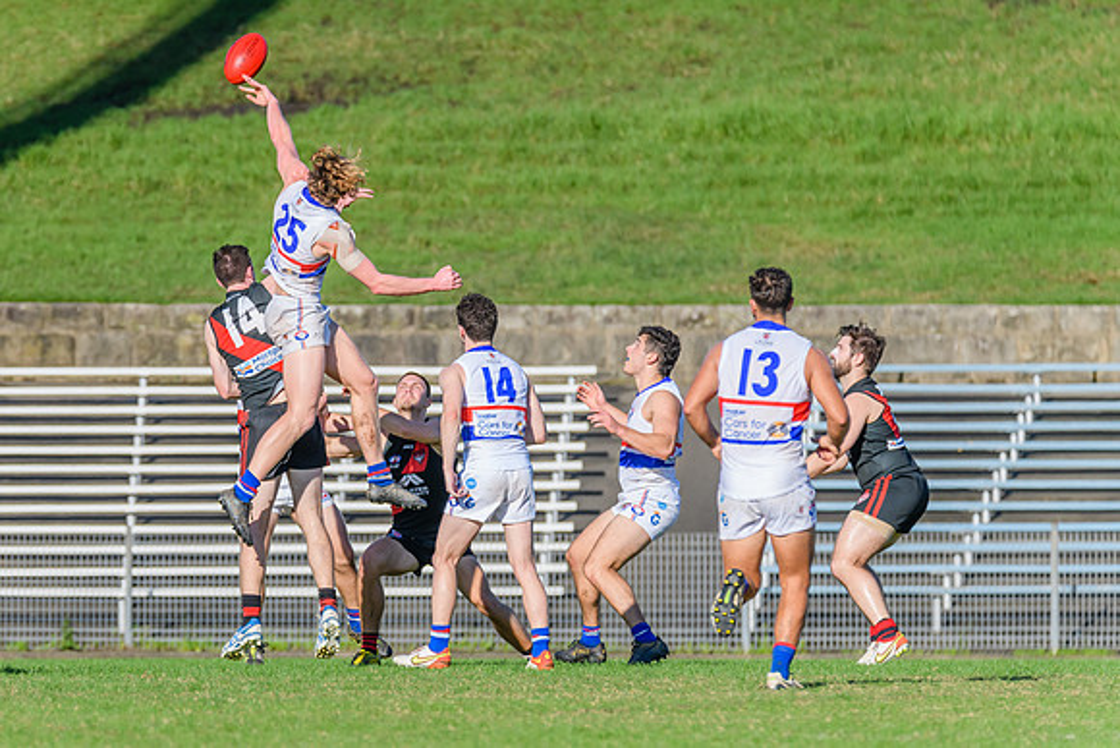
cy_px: 356
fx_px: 17425
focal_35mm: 560
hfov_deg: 3.7
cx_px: 341
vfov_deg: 2.5
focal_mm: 400
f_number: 9
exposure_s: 1/2000
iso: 800
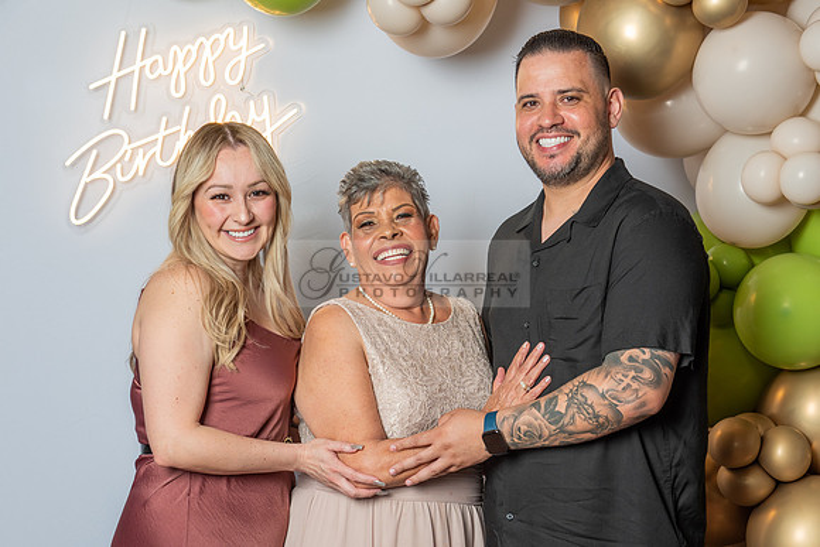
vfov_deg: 19.9
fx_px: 1559
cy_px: 330
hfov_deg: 29.5
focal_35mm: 68
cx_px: 381
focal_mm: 55
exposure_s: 1/160
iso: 200
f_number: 5.6
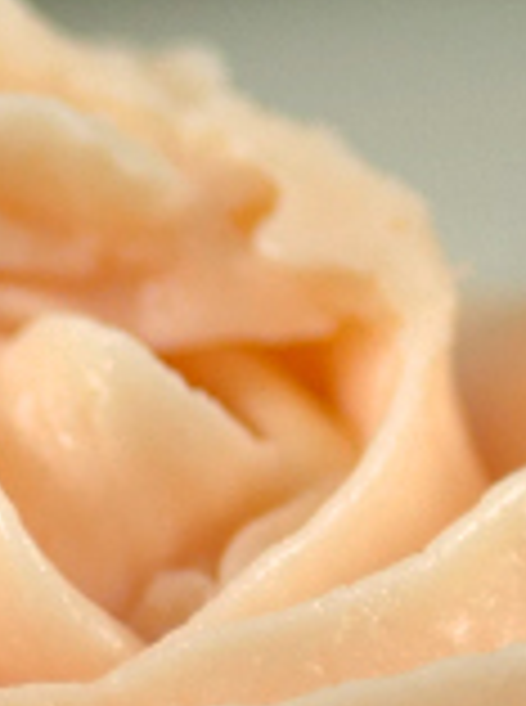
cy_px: 254
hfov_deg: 3.9
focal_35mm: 383
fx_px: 7792
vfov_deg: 5.2
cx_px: -126
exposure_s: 1/800
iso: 250
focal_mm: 25
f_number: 2
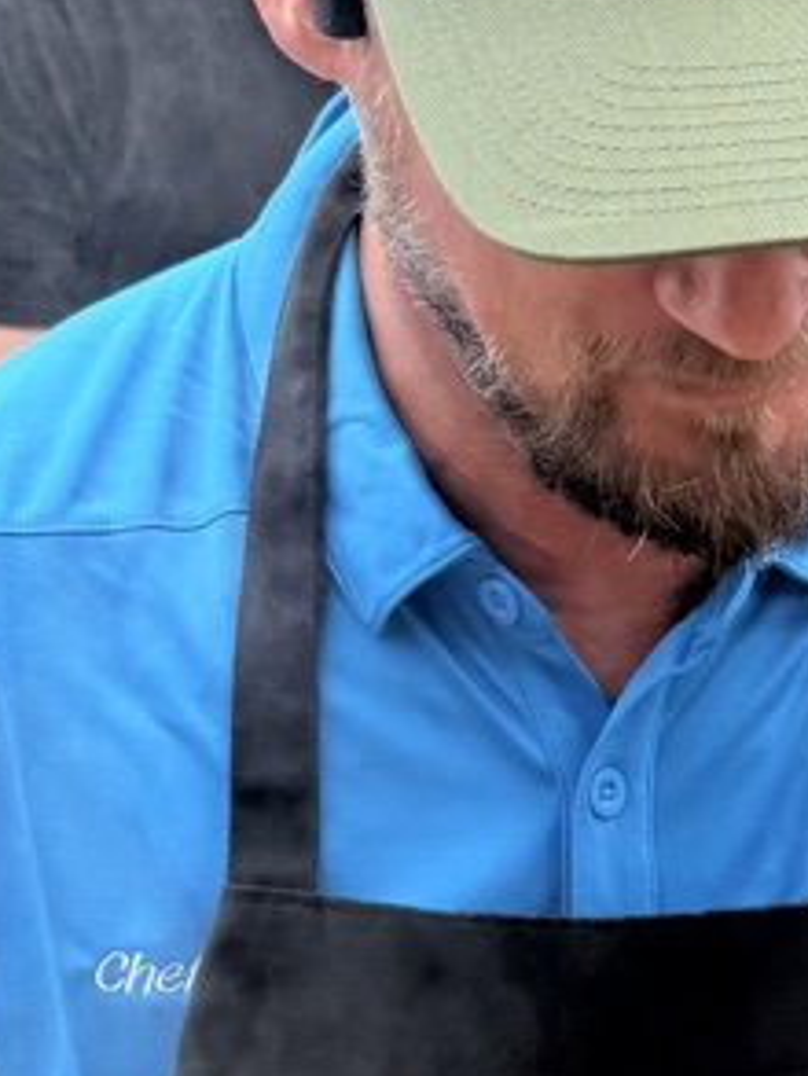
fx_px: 3825
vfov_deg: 14.8
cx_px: 898
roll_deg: +0.7
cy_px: 1645
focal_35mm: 123
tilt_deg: -28.1
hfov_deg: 11.9
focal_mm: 6.76
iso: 80
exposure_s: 1/967
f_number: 1.78
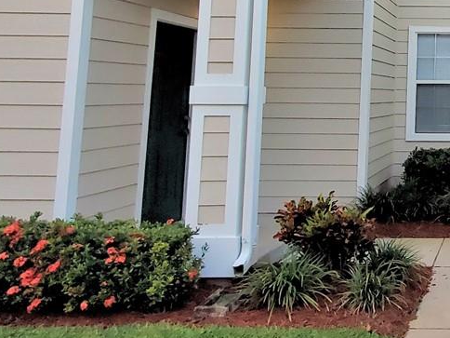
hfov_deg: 36.3
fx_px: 559
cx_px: 510
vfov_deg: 31.8
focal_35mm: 43
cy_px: 28
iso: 80
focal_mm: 1.8
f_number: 2.2
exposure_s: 1/119
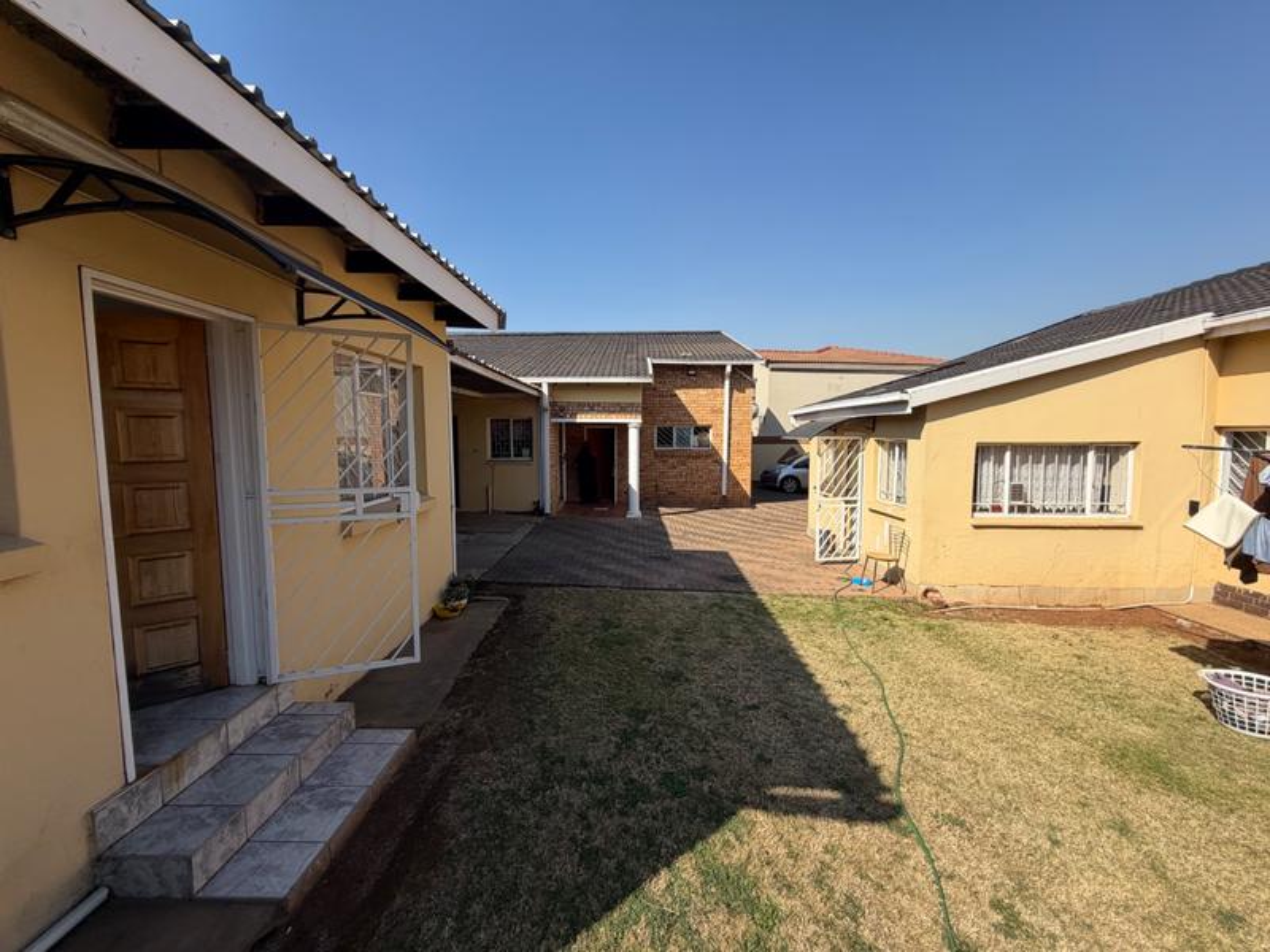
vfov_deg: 85.7
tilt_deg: -3.5
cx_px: 635
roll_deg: -1.2
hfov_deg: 102.1
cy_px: 476
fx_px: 514
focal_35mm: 14
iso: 25
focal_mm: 2.22
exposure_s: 1/770
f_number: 2.2
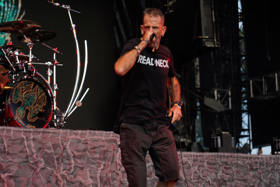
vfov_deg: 13.0
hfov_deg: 19.5
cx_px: 140
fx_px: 817
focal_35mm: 105
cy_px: 94
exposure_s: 1/125
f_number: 4
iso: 160
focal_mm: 105
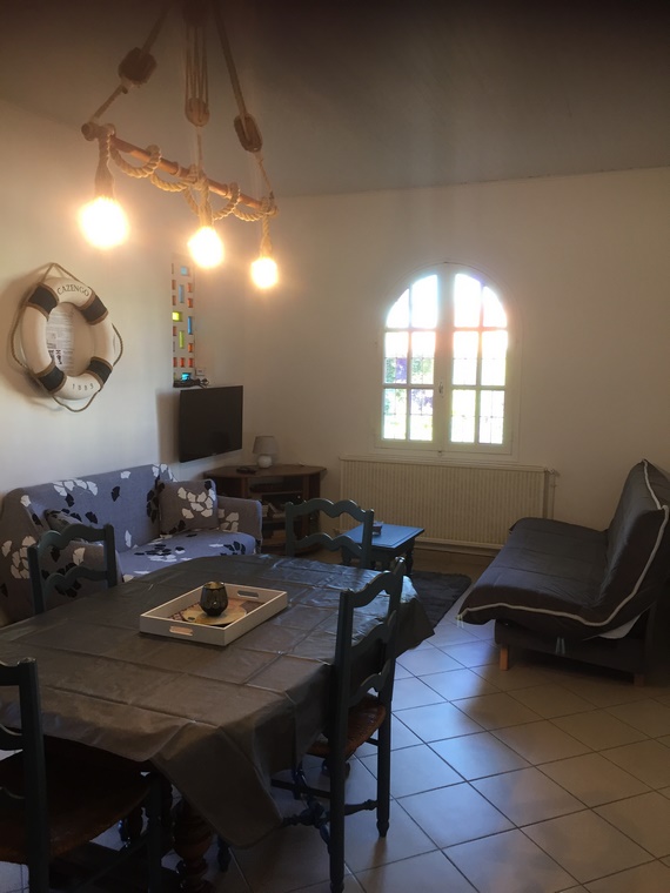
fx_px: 748
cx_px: 335
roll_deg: -0.3
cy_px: 446
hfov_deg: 48.2
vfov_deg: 61.7
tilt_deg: -3.2
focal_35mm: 29
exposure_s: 1/33
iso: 64
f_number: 2.2
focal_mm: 4.15
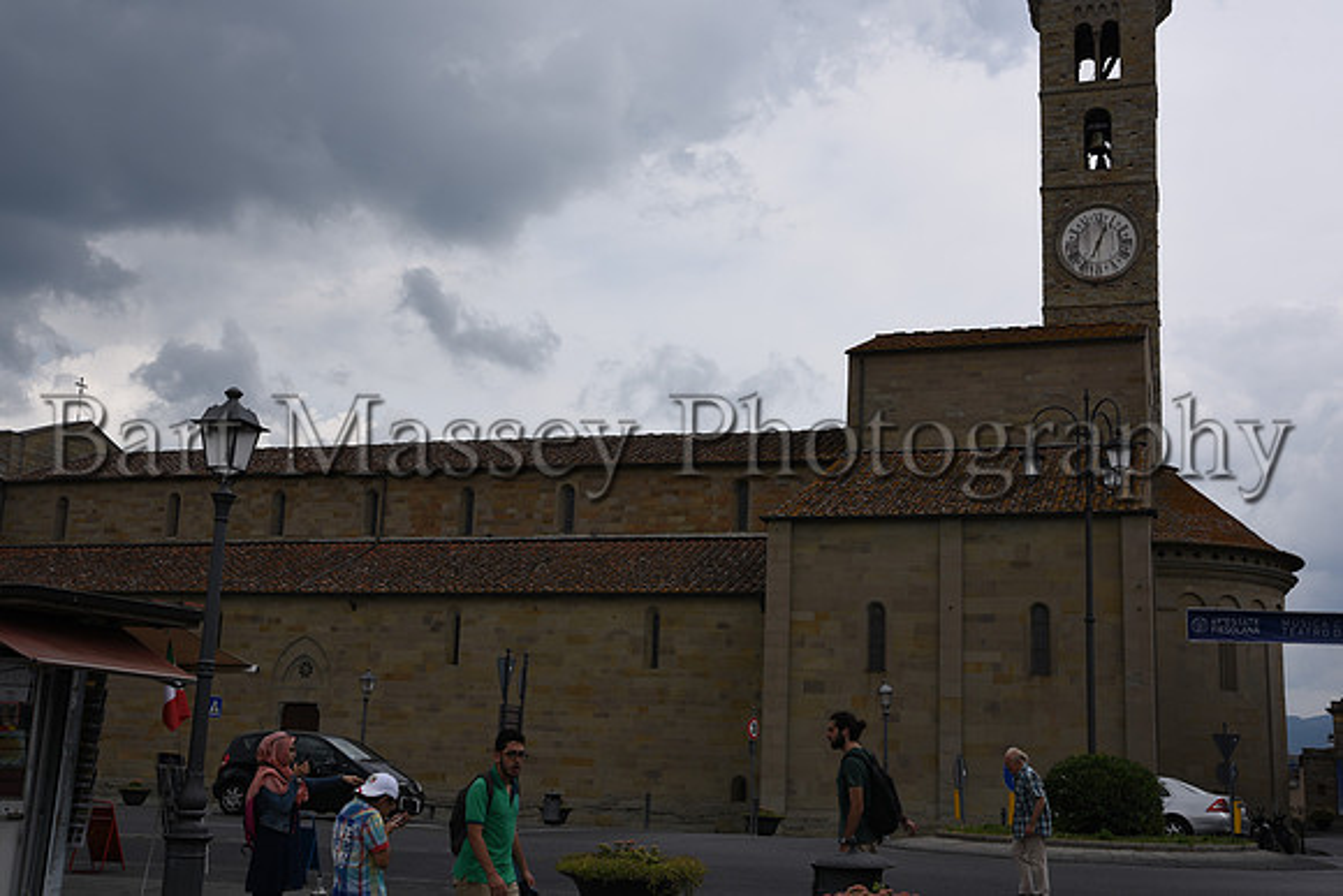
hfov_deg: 46.4
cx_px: 672
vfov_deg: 31.9
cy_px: 448
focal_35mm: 42
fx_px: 1567
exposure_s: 1/200
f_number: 10
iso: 64
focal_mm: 42
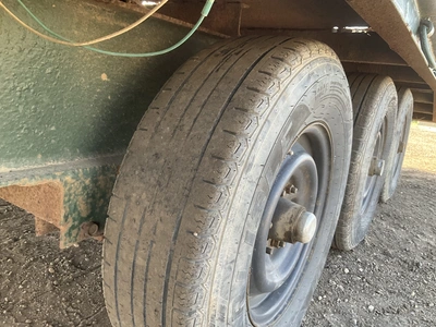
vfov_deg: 48.2
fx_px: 365
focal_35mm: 29
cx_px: 218
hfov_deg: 61.7
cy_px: 164
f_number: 1.8
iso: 50
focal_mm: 3
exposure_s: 1/122
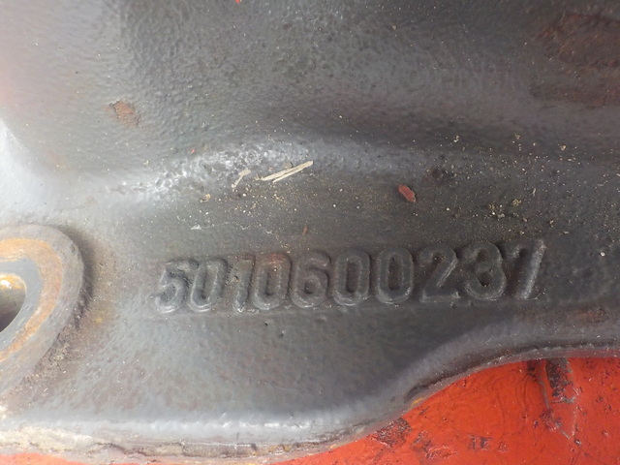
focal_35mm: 30
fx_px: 537
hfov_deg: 60.0
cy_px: 232
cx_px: 310
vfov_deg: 46.8
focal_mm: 4.1
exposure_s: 1/30
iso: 400
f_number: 3.3
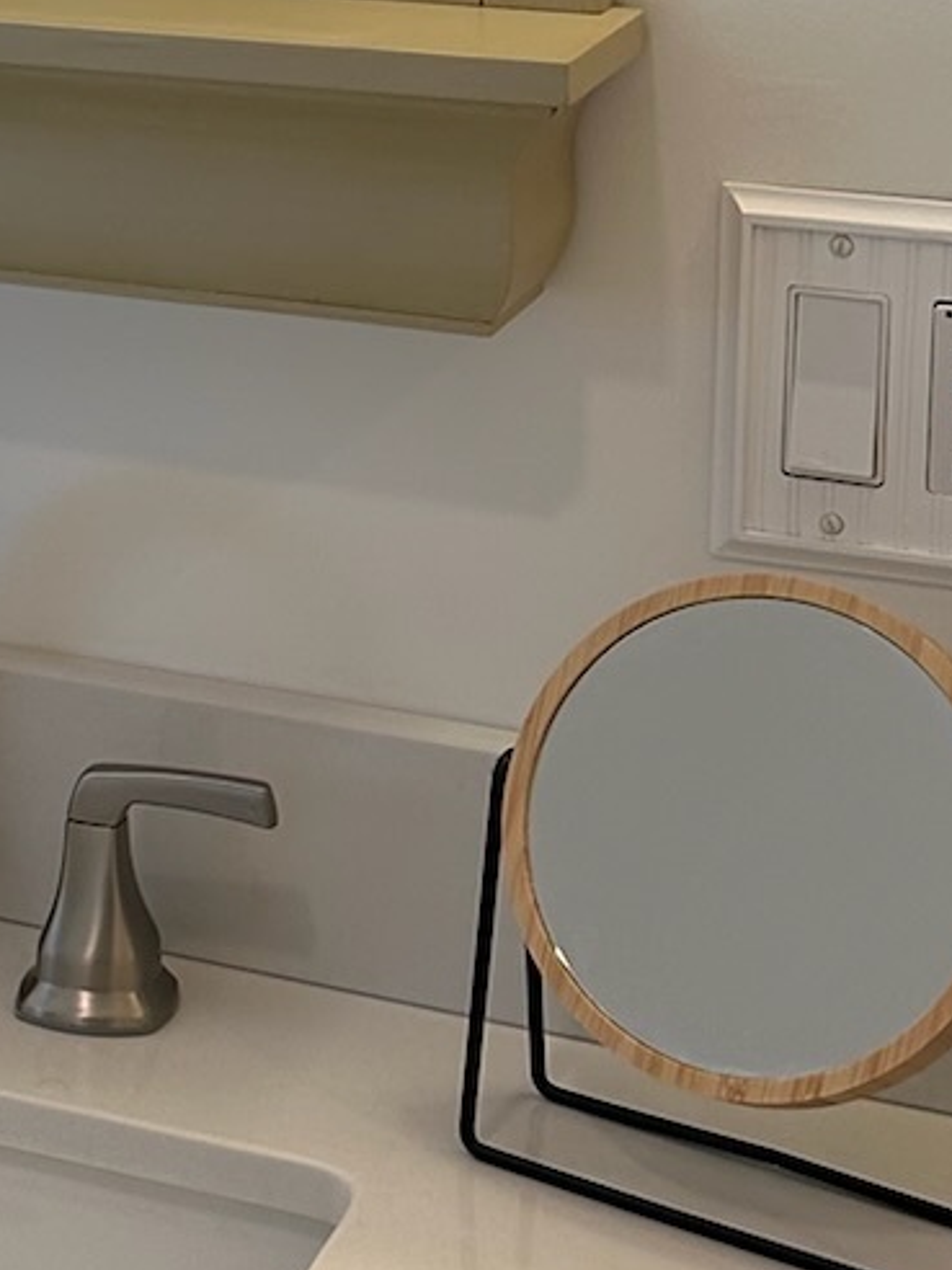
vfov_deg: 19.1
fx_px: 3667
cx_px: -310
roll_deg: -2.3
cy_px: 15
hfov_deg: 14.2
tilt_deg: -8.4
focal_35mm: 100
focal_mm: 6.86
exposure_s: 1/160
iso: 80
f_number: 1.78
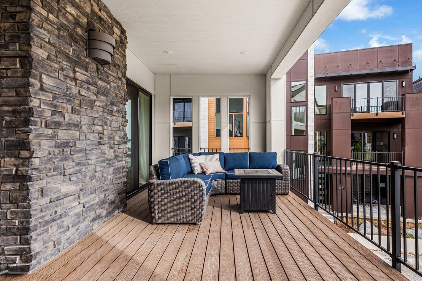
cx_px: 230
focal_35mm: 18
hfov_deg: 89.7
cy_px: 141
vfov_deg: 67.4
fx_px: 211
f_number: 8
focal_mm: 16
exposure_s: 1/25
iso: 200
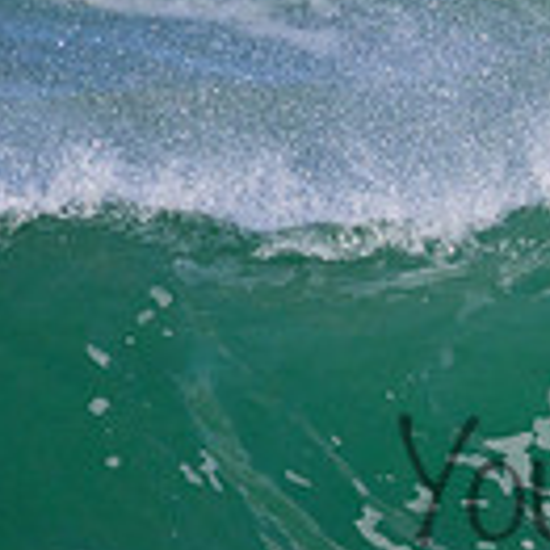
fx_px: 54018
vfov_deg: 0.6
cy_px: 443
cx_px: 831
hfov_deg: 0.6
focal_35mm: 3005
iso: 1000
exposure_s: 1/2000
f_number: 11
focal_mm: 800
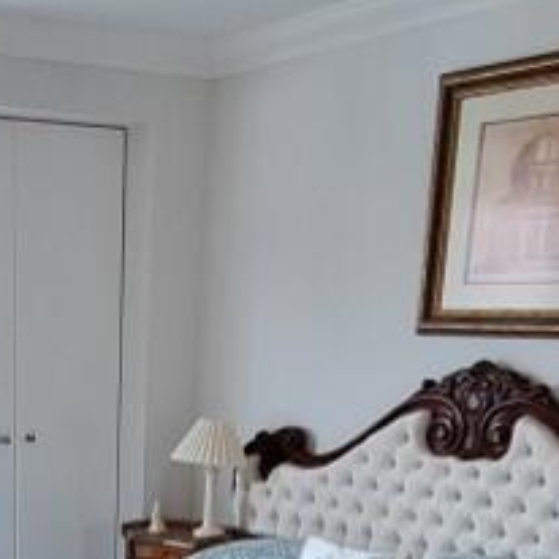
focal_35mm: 57
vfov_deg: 26.8
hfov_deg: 28.3
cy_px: 665
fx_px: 1041
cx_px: 8
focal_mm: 1.74
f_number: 2.2
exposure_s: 1/50
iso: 125
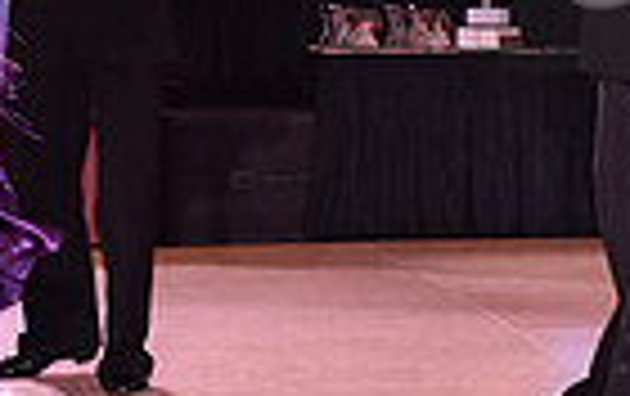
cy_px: -47
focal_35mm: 219
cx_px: 990
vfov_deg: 6.0
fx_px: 3766
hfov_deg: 9.3
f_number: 6.3
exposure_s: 1/250
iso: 2500
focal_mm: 52
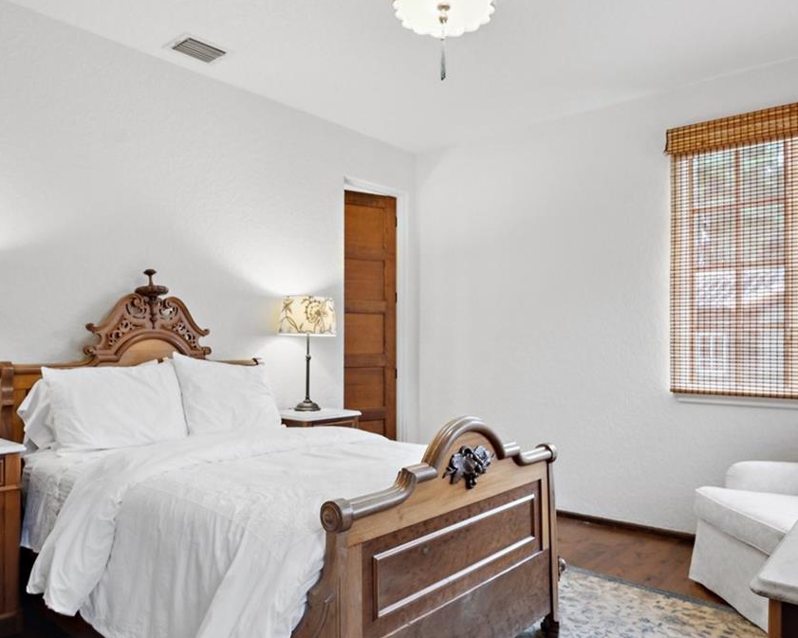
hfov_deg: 68.1
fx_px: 591
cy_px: 342
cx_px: 388
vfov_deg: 56.7
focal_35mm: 25
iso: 400
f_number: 8
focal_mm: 14
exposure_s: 1/13
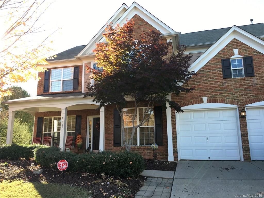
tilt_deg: +11.3
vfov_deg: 48.2
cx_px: 132
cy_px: 99
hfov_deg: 61.7
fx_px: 221
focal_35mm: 29
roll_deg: +0.6
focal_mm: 4.15
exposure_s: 1/130
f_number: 2.2
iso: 25
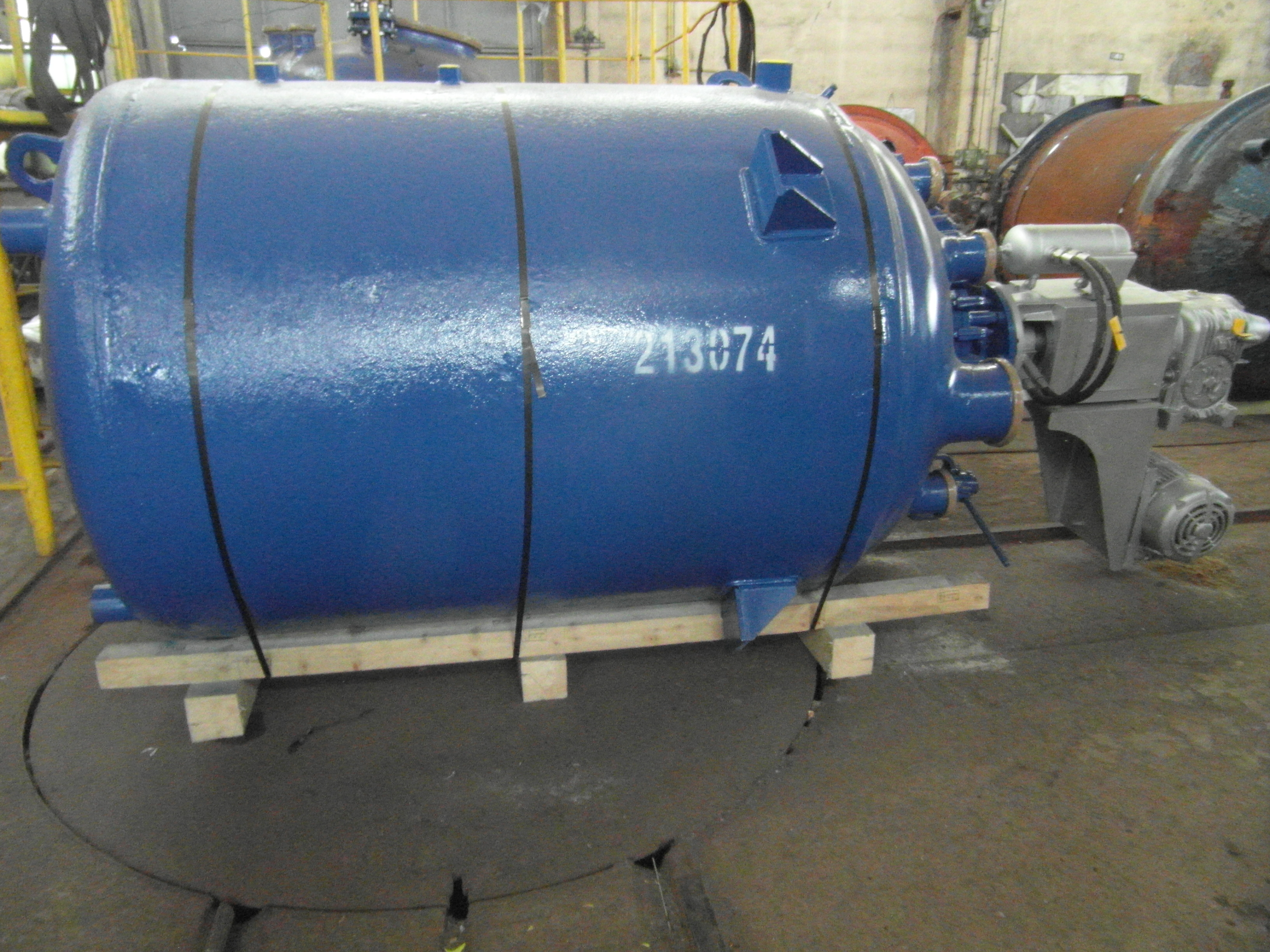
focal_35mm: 24
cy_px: 476
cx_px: 635
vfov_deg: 56.8
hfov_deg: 71.6
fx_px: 881
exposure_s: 1/20
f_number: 3.2
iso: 800
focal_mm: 4
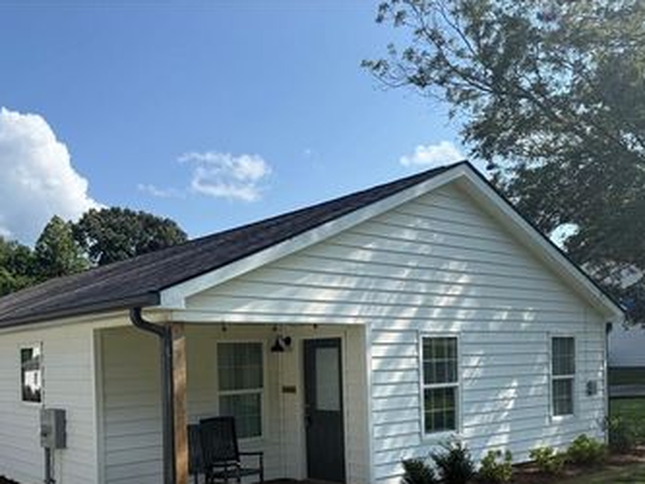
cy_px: 361
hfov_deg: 51.3
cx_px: 314
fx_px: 671
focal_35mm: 36
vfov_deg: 38.7
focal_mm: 6.76
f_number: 1.78
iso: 80
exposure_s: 1/3759
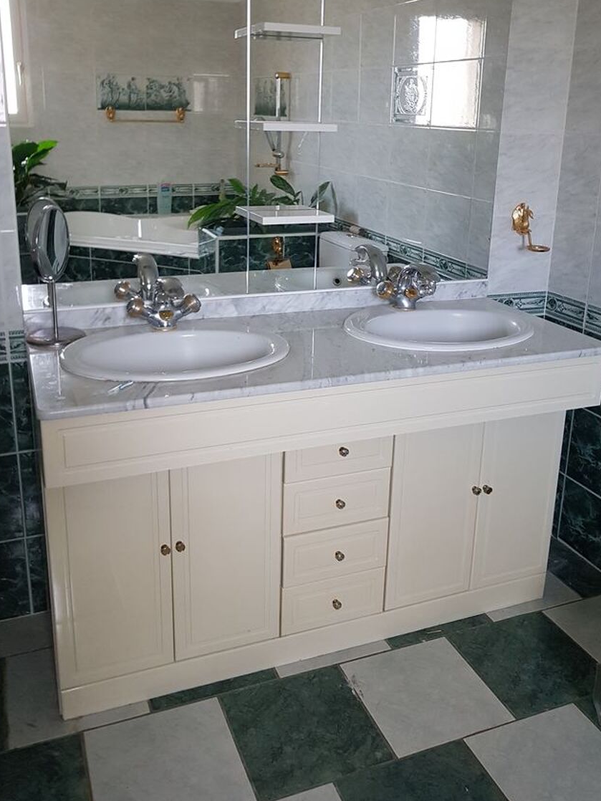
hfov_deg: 45.5
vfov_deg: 58.0
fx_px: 717
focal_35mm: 31
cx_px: 294
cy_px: 331
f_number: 1.7
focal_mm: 4.2
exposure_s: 1/50
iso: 200
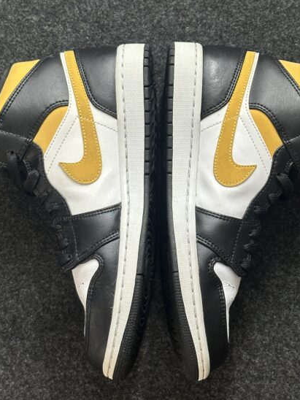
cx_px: 158
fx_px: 809
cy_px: 196
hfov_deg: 21.0
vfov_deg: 27.8
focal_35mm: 70
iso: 320
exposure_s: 1/40
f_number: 1.78
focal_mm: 6.86
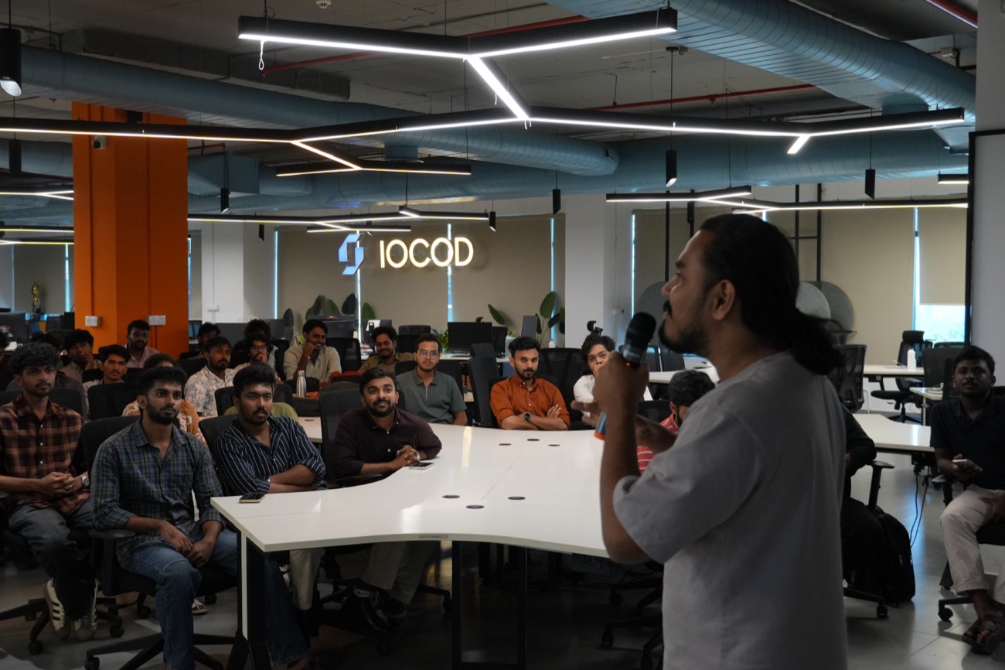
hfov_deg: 43.6
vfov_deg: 29.8
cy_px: 335
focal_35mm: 45
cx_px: 502
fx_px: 1256
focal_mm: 30
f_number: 4.5
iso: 1600
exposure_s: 1/160
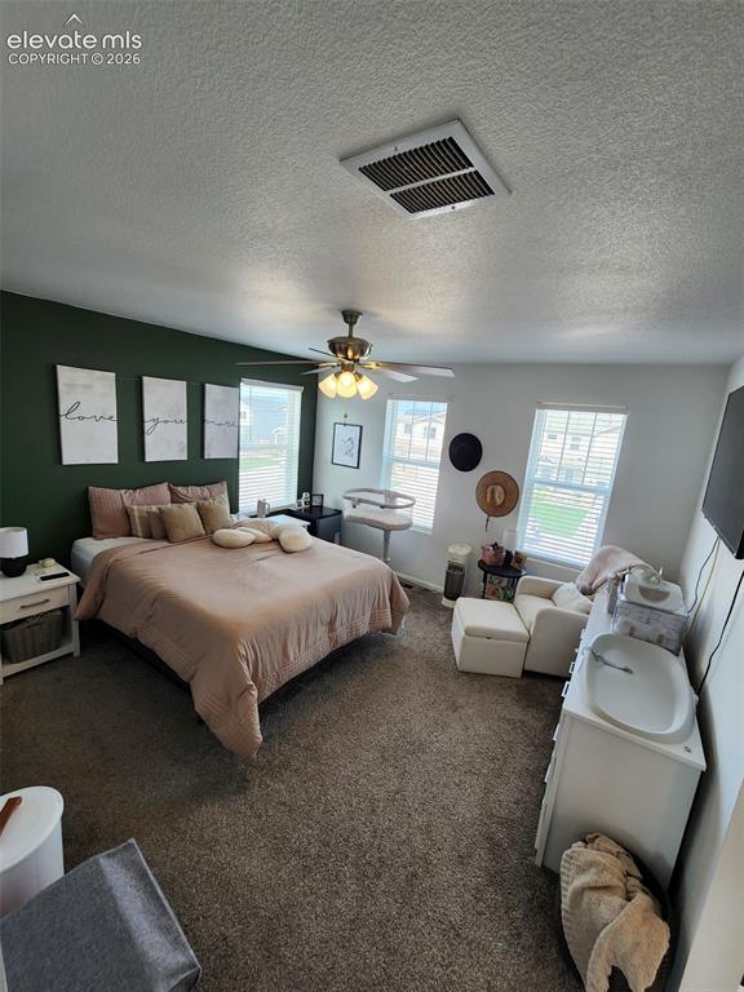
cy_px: 496
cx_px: 372
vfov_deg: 106.2
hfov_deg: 89.9
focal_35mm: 13
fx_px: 373
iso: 64
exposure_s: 1/60
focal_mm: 2.2
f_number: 2.2
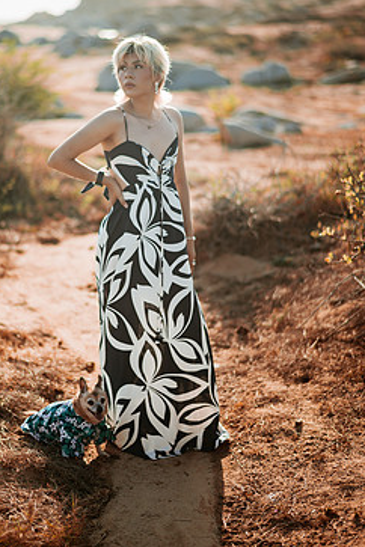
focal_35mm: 72
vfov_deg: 28.0
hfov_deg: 18.9
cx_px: 145
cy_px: 217
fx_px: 1095
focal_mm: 58
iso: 100
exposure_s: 1/5000
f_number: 1.4
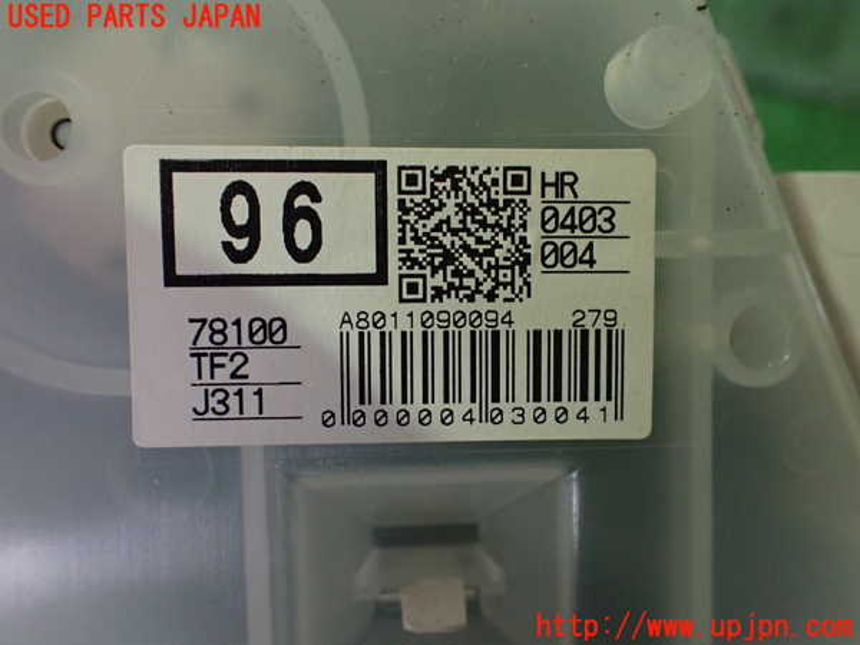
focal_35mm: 30
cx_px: 430
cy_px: 322
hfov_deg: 60.0
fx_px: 745
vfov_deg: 46.8
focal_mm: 5.4
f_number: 2.3
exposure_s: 1/60
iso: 800
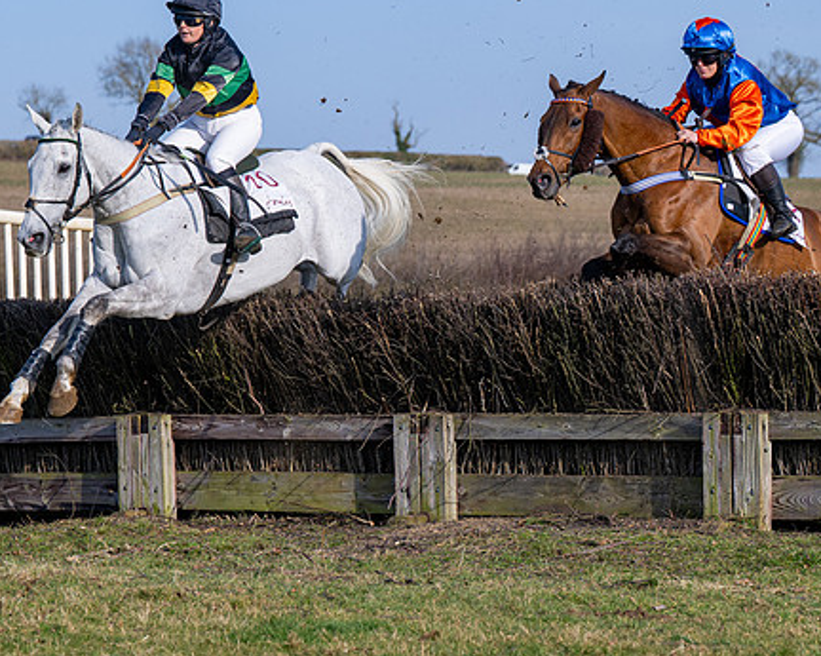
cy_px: 322
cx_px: 283
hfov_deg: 12.1
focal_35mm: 160
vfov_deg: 9.6
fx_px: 3885
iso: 160
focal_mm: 81
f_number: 4
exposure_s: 1/2500
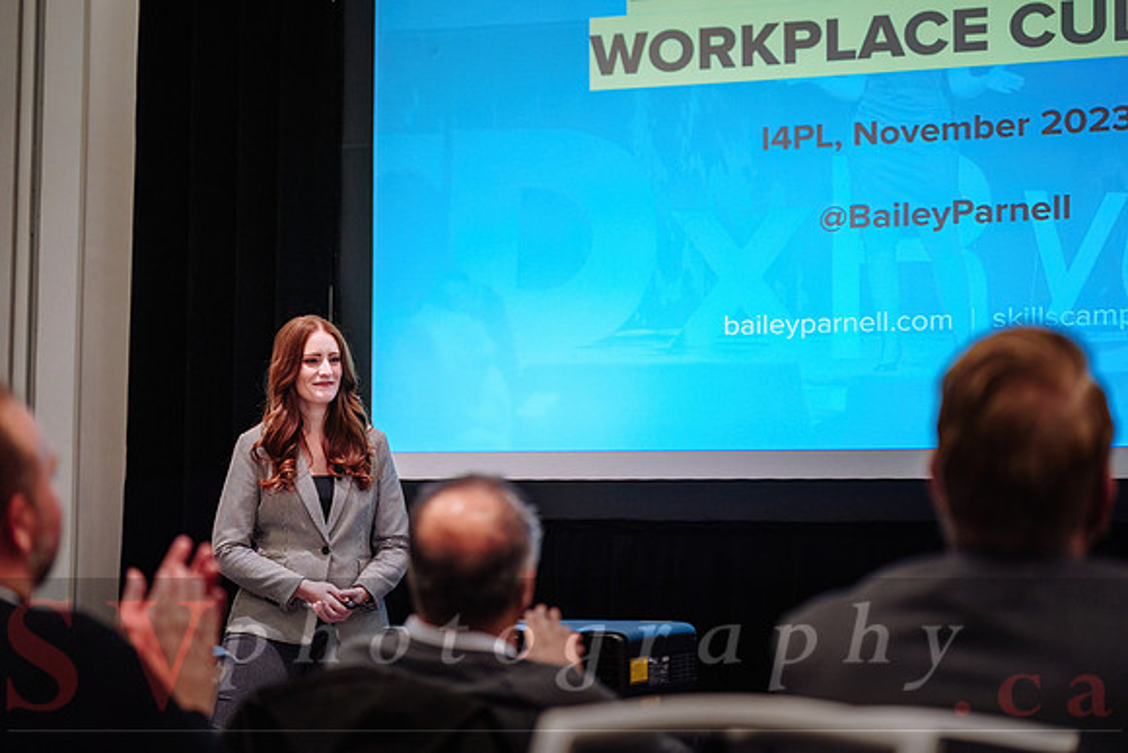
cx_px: 564
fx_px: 2946
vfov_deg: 14.6
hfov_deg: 21.7
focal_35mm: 94
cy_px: 376
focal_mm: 94
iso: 1600
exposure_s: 1/400
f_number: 2.8
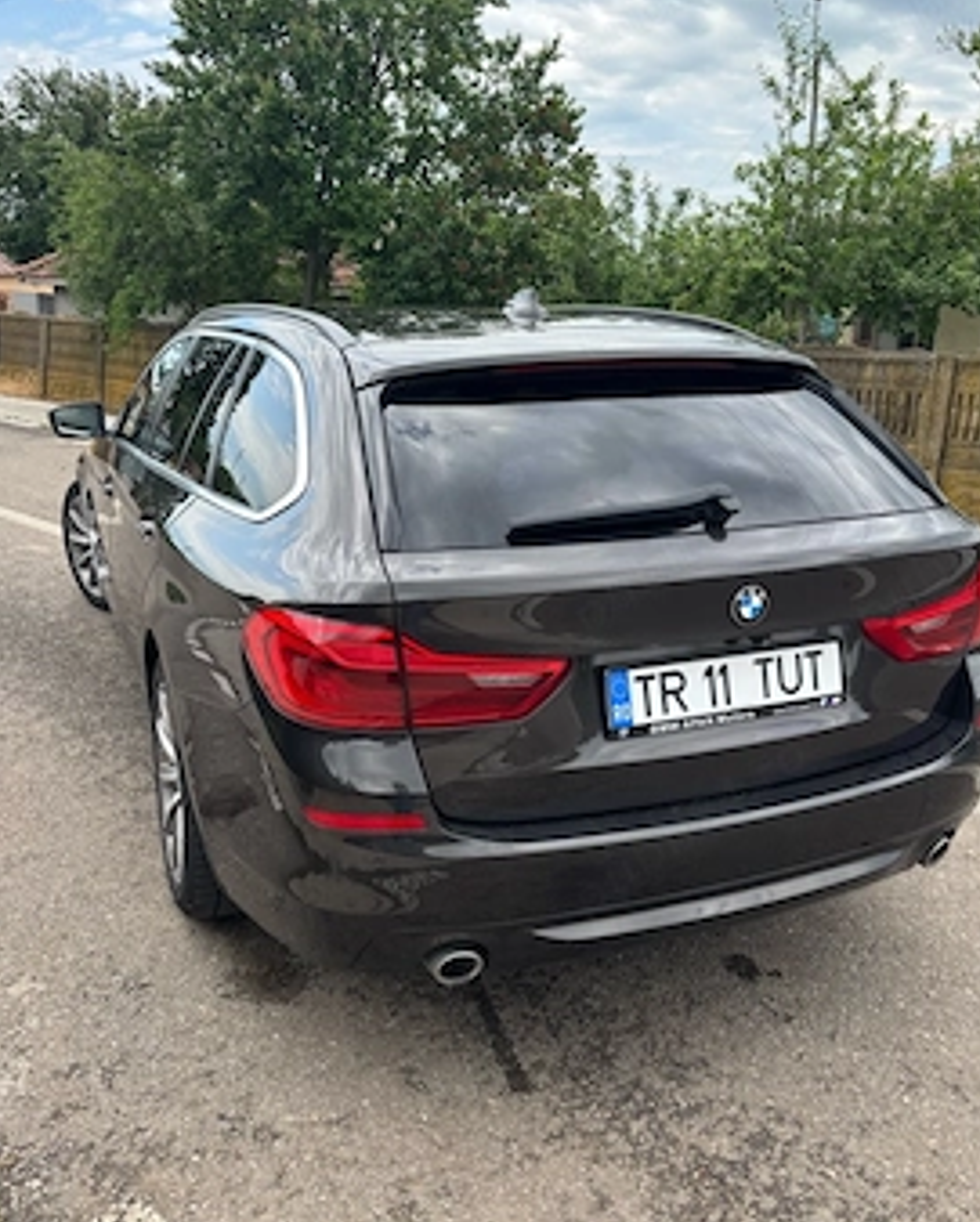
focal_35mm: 30
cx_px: 481
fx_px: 1086
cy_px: 589
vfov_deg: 58.7
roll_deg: -3.1
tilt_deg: -16.9
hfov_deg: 48.6
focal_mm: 5.96
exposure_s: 1/787
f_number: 1.6
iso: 50
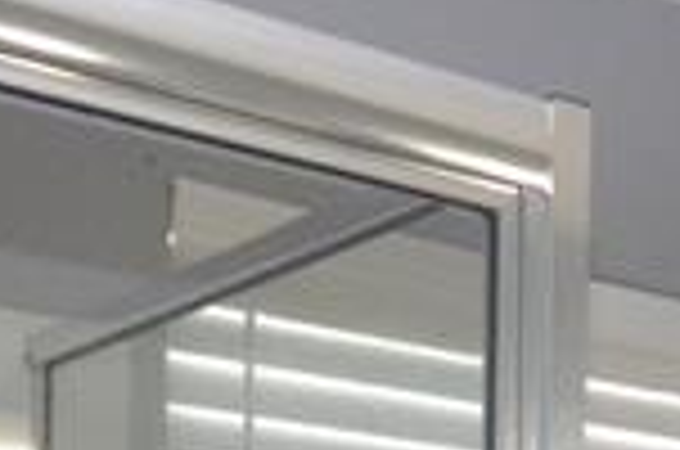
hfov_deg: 19.4
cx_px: 698
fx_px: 1923
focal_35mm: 102
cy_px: 927
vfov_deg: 11.8
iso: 1400
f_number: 4
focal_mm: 10
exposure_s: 1/60
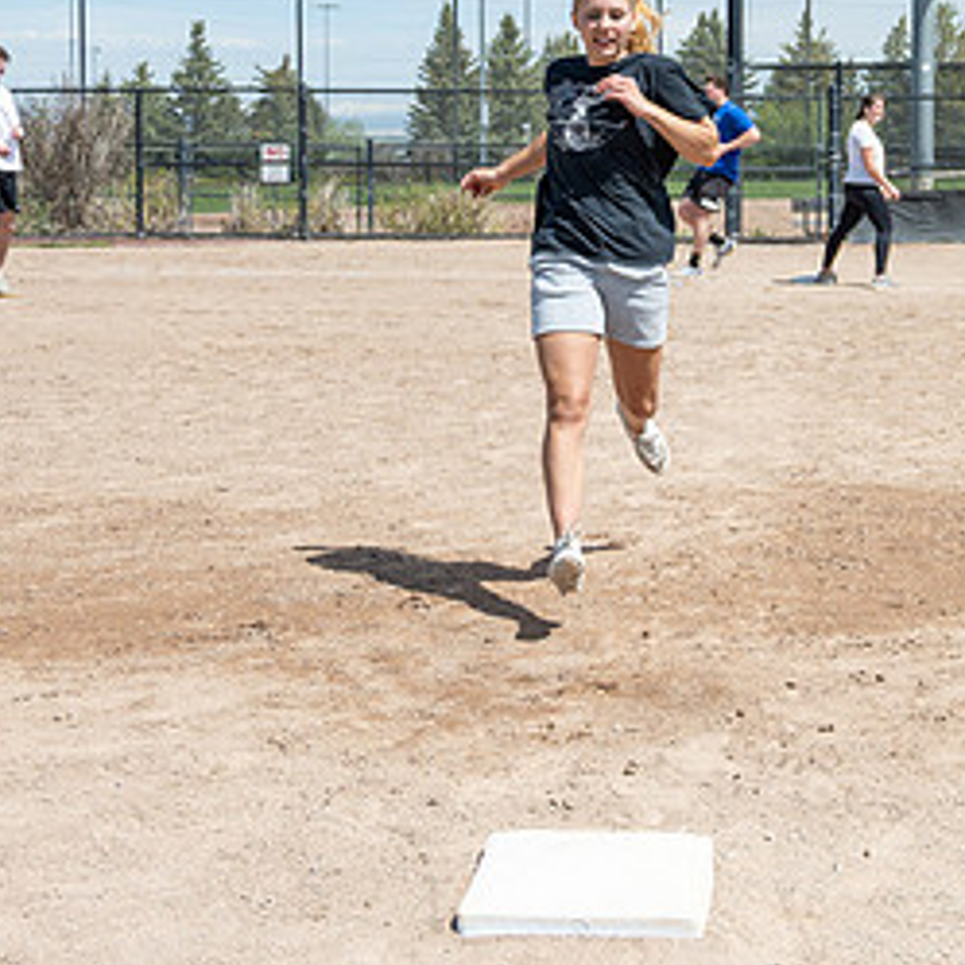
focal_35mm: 82
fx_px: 2586
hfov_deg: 20.5
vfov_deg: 21.0
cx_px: 969
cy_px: 244
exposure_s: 1/1600
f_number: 4
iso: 100
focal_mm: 25.5
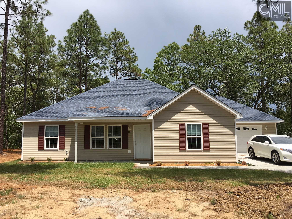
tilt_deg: +5.2
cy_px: 110
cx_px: 146
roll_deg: +0.5
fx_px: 245
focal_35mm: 29
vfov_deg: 48.2
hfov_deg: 61.7
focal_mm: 4.15
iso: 25
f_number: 2.2
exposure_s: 1/1709
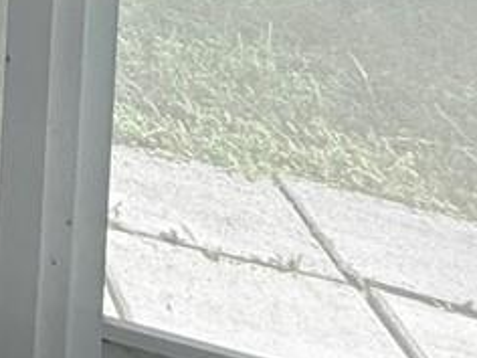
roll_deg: -0.7
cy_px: -560
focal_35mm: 95
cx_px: -810
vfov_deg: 11.9
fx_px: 1309
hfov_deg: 12.8
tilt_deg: -2.5
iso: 40
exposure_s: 1/215
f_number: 2.2
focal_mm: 2.22
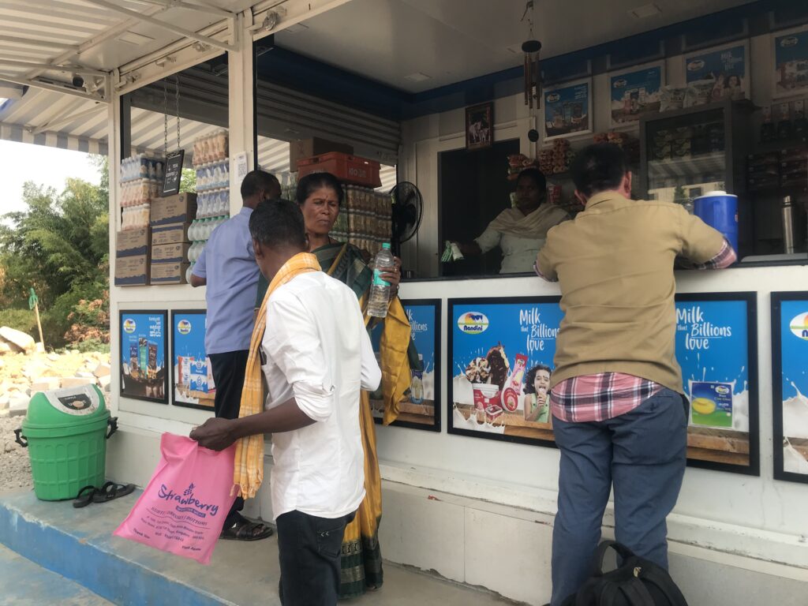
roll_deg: +1.2
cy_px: 303
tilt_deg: -0.8
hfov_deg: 63.4
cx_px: 404
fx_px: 654
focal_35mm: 28
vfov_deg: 49.7
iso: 20
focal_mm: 3.99
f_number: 1.8
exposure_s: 1/447
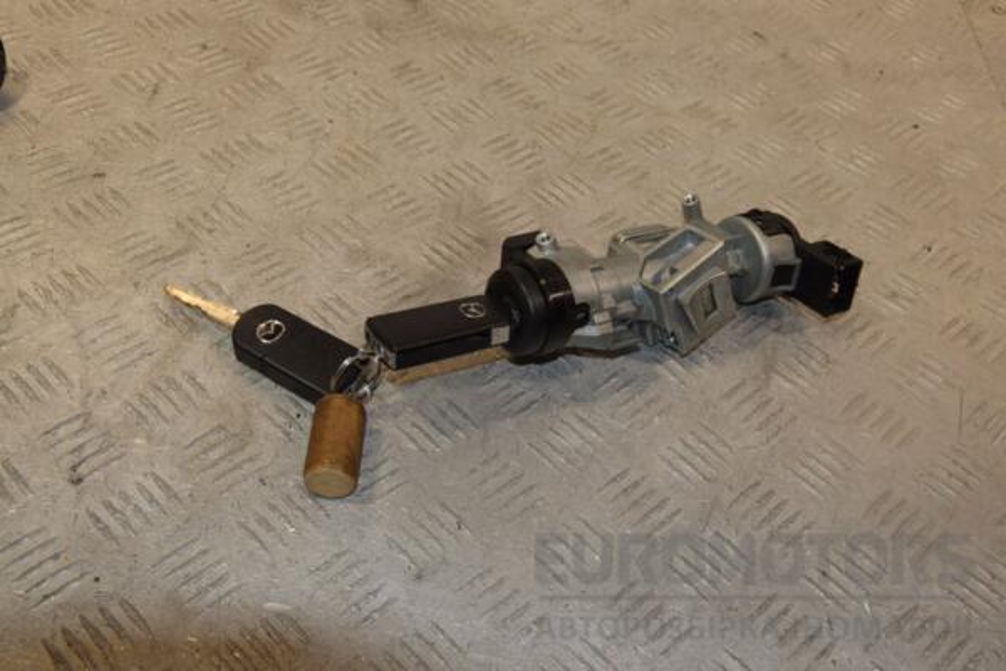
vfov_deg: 29.9
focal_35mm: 45
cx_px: 503
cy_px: 336
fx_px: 1257
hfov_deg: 43.6
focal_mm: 30
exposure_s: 1/200
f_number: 10
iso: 800
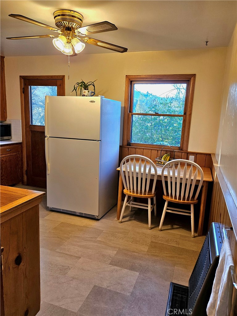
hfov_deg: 58.9
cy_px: 158
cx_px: 118
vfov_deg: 73.9
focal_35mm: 23
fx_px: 210
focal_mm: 5.4
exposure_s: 1/120
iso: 200
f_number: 1.8
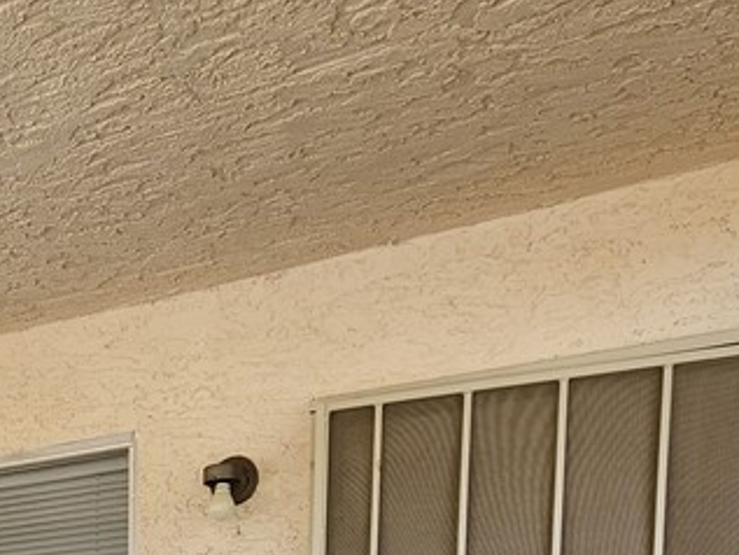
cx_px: -54
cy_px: 814
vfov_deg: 26.1
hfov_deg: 38.0
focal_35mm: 42
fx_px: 897
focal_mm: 2.2
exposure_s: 1/277
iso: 50
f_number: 2.2
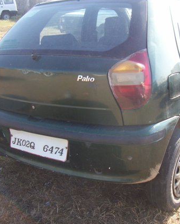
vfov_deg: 37.3
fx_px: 333
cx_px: 132
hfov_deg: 29.8
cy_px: 99
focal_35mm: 50
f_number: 2.7
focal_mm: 5.6
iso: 80
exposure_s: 1/303
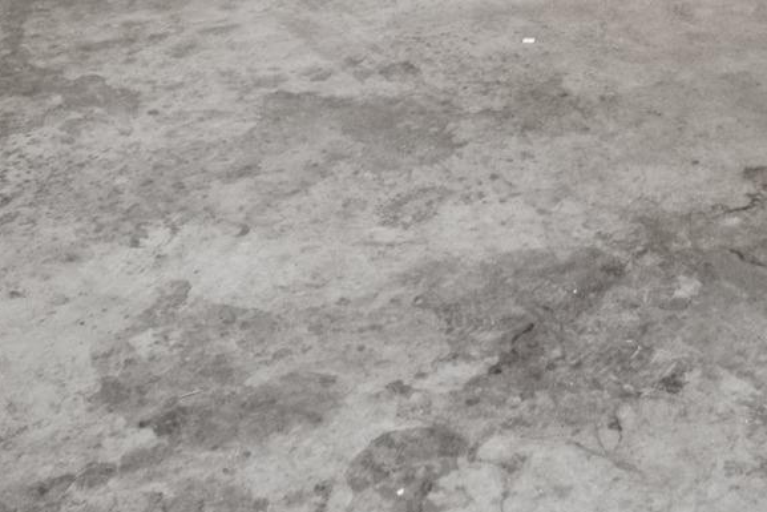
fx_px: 1385
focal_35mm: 65
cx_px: 716
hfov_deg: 29.4
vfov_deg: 15.8
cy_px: -551
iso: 800
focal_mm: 10
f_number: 8
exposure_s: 1.3
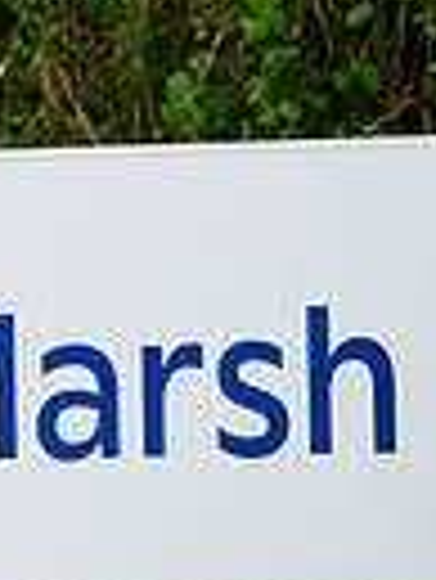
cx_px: -836
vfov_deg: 2.8
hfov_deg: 2.1
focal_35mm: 713
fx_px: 11954
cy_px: -169
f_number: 5.6
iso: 1000
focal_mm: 165
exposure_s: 1/1600
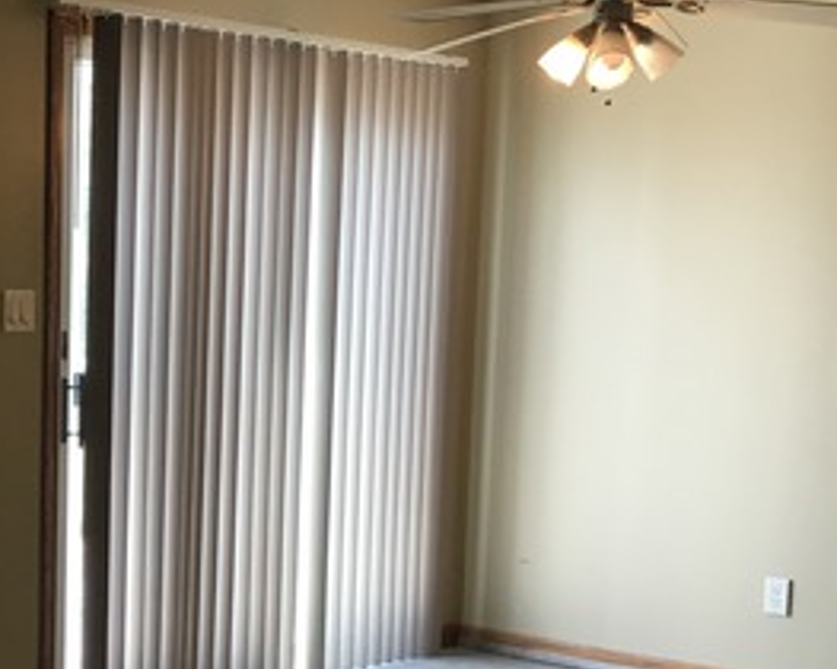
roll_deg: -1.6
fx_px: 1708
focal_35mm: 69
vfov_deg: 22.0
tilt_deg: -5.1
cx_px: -19
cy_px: 491
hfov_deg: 26.0
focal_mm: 4.15
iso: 25
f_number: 2.2
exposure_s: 1/30
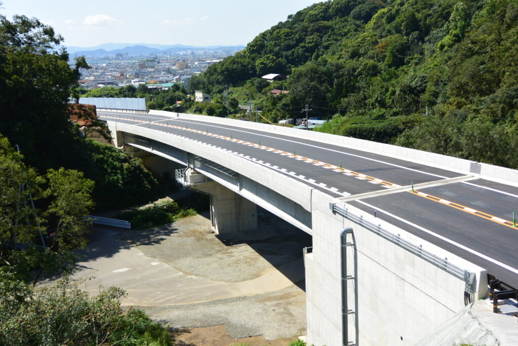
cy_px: 173
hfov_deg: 43.6
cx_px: 259
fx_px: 648
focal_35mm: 45
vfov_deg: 29.9
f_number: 5
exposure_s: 1/800
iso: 160
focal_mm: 16.9
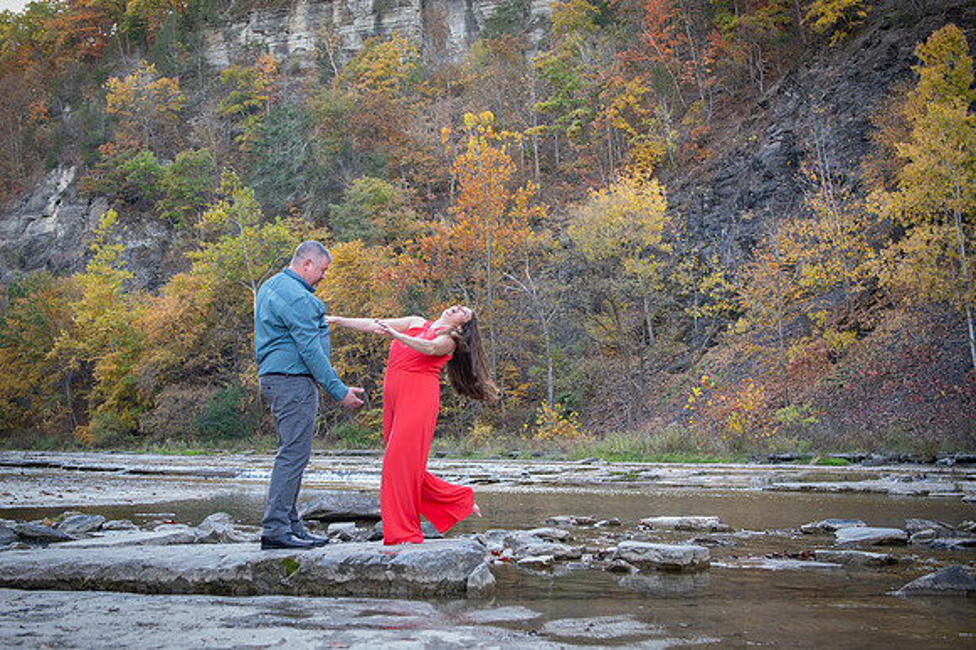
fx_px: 1132
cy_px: 305
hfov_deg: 46.6
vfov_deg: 32.0
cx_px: 445
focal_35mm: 42
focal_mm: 32
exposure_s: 1/80
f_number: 2.8
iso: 250
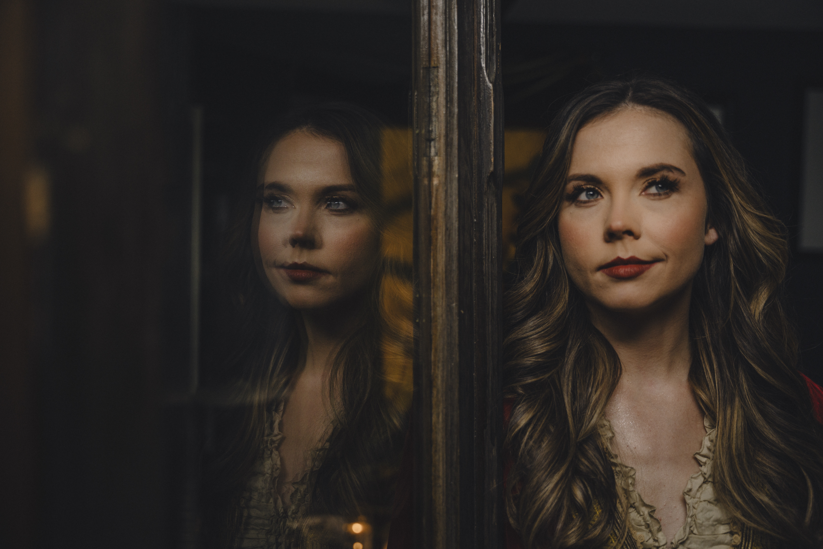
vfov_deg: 34.5
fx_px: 885
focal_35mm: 39
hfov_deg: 49.9
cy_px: 274
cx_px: 412
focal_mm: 38.7
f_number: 2.8
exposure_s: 1/640
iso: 800
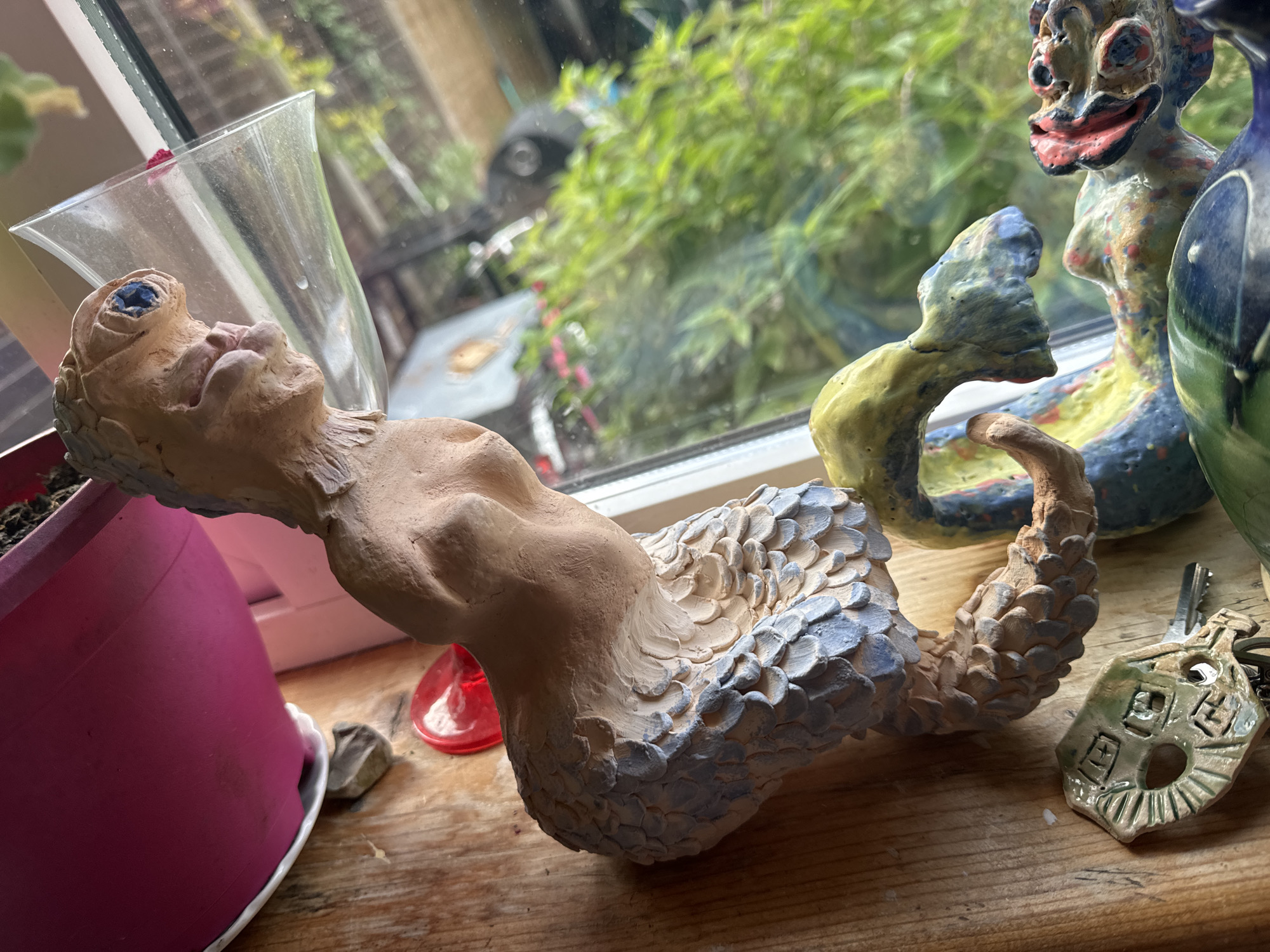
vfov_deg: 56.8
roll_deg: +26.2
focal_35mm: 24
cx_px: 635
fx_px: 881
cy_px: 476
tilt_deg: -30.7
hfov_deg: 71.6
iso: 50
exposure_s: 1/121
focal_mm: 6.76
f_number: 1.78
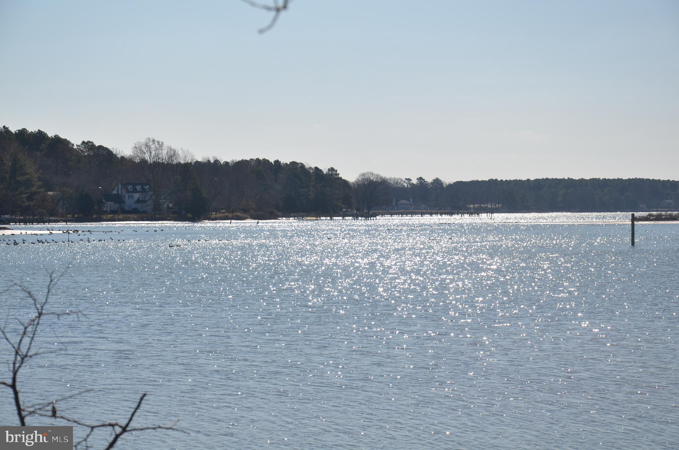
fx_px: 1976
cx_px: 340
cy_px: 225
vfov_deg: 13.0
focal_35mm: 105
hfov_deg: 19.5
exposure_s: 1/1000
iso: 125
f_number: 8
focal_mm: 70
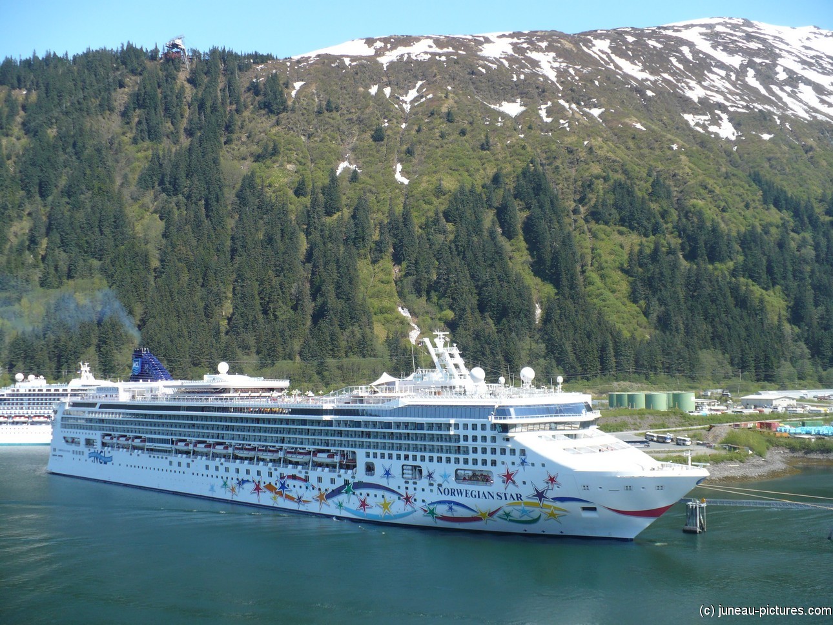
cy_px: 312
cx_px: 416
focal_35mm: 37
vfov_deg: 38.7
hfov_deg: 50.1
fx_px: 891
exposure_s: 1/800
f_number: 2.8
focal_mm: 6.1
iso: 100
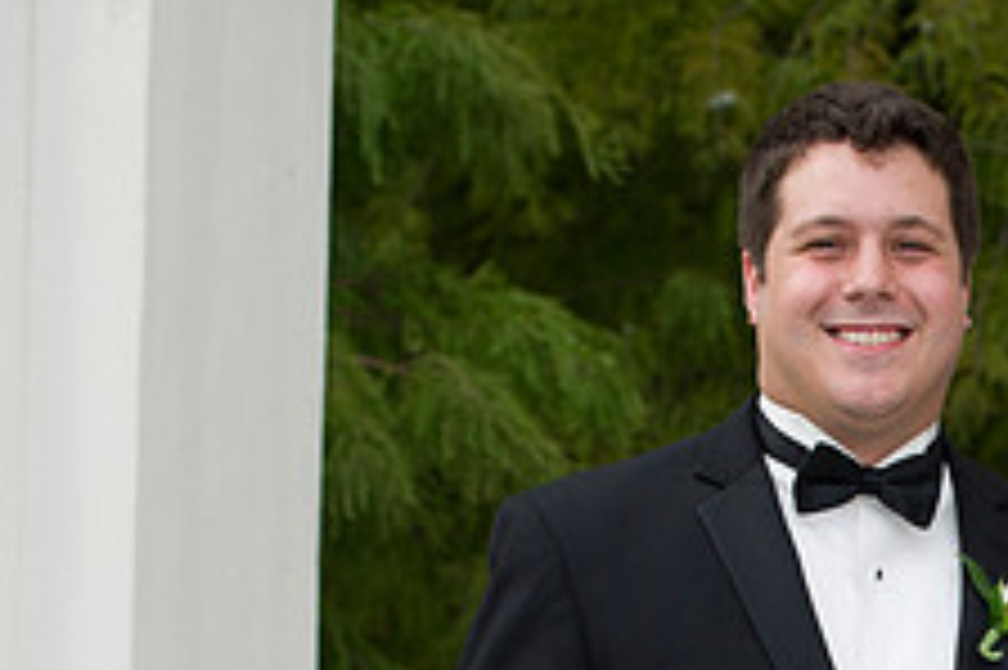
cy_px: 787
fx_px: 6239
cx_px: 1022
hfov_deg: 9.2
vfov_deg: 6.1
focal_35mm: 223
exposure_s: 1/125
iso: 400
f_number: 4.5
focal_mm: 86
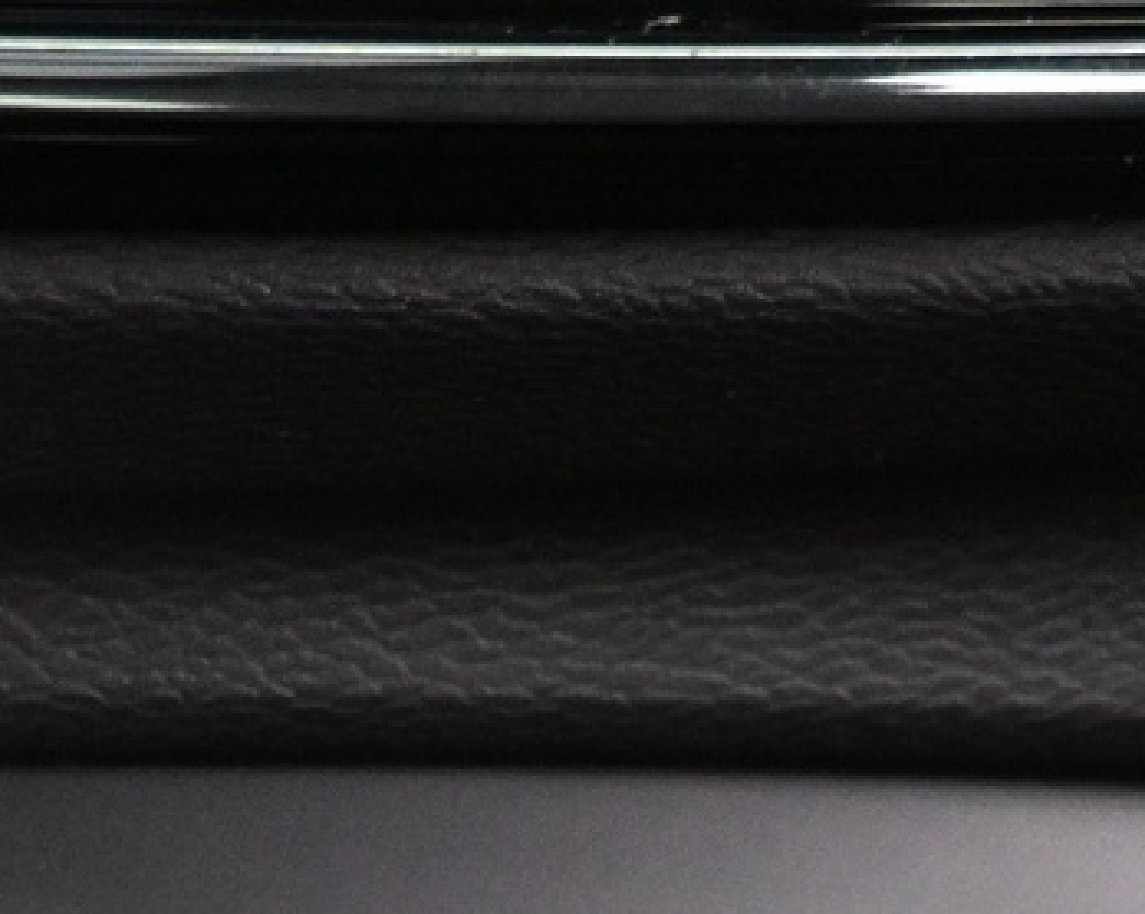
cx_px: -349
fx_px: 3556
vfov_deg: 13.5
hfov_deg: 17.2
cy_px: 1516
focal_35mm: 105
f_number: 3.5
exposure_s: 1/20
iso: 4000
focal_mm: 16
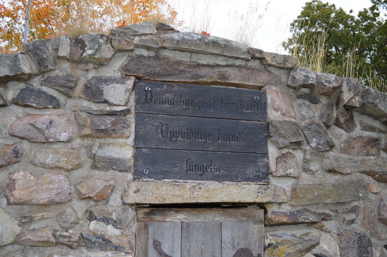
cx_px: 194
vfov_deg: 35.4
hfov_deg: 51.3
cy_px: 128
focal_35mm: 38
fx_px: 403
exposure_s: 1/200
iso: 100
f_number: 4
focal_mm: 25
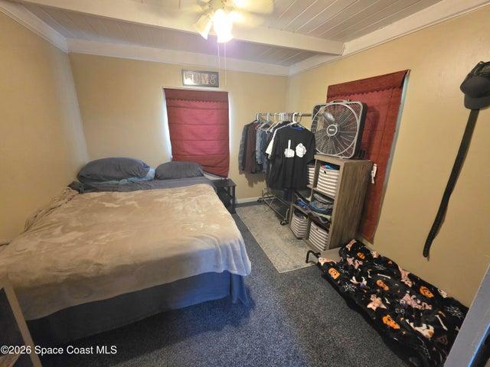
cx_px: 245
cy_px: 184
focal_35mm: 13
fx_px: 184
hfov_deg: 106.2
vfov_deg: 89.9
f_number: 1.9
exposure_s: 1/60.2
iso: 640
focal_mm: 2.2
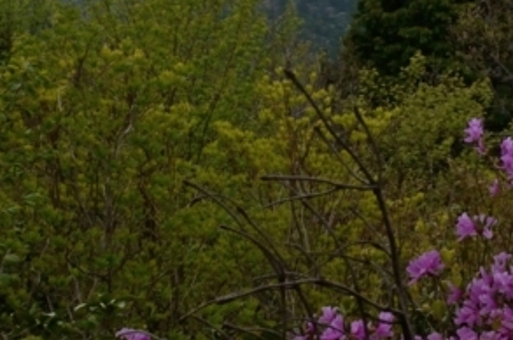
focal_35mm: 126
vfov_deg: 10.5
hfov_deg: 14.8
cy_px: -137
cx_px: 832
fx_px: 1792
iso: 400
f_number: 14
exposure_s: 1/250
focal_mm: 24
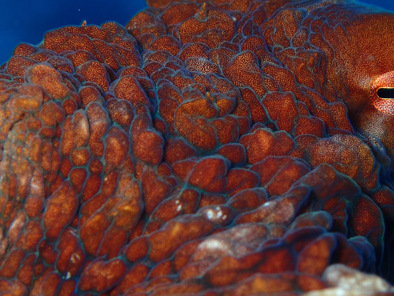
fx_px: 1616
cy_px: 170
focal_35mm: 142
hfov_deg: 13.9
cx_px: 267
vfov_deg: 10.4
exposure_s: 1/200
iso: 200
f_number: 6.3
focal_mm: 18
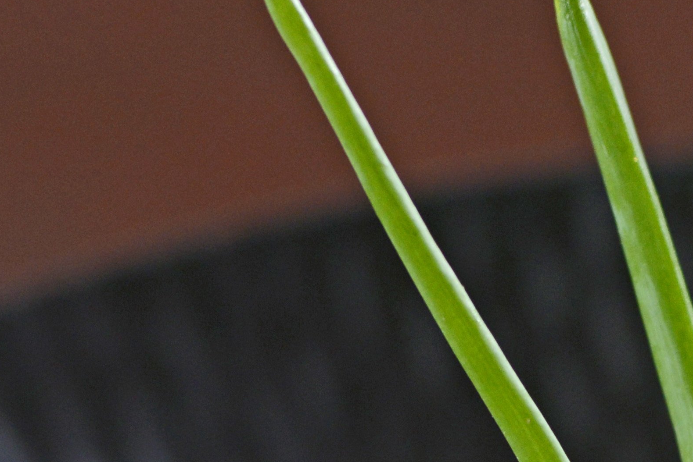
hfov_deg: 8.8
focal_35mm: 233
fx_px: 4487
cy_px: 1052
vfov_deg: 5.7
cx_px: 776
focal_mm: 50
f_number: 3.5
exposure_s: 1/80
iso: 800
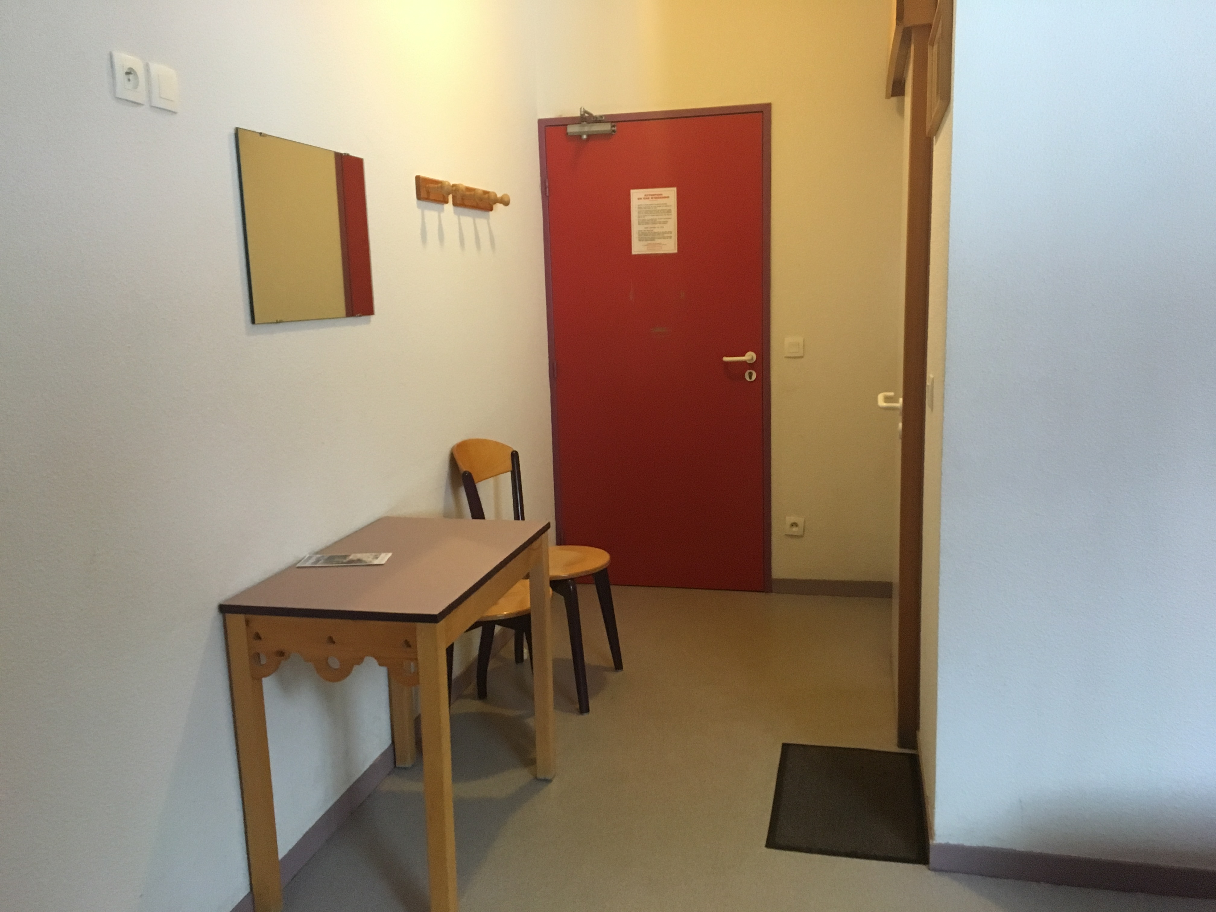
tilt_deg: -8.6
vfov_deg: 48.2
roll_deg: +2.1
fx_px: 1019
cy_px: 456
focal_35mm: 29
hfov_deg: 61.7
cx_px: 608
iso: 250
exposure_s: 1/25
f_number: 2.2
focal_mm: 4.15
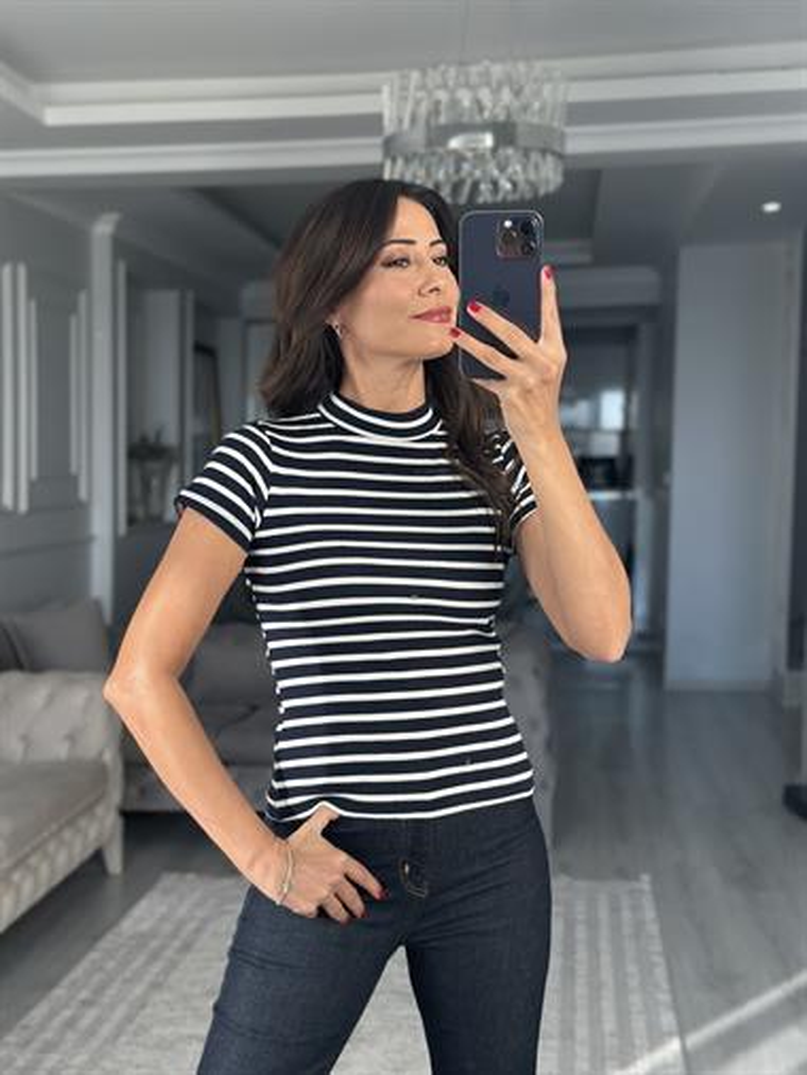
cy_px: 538
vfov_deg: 39.6
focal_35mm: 48
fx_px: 1491
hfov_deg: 30.3
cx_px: 404
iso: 80
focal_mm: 6.86
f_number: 1.78
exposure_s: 1/204
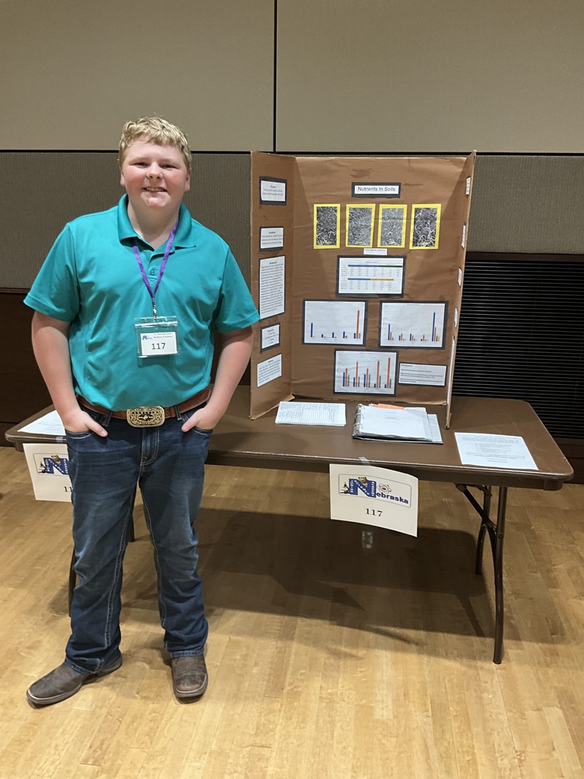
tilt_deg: -14.7
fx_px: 652
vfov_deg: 61.7
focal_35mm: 29
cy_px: 390
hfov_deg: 48.2
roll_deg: -1.0
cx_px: 292
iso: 80
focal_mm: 3
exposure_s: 1/60
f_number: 1.8
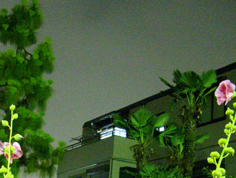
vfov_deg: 16.9
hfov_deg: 22.7
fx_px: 580
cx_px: 51
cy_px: 186
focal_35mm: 85
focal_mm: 6.2
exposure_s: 2.6
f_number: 2.8
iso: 400
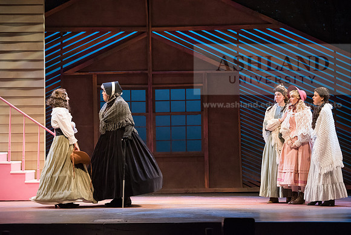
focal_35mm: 112
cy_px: 118
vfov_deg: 12.2
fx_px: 1092
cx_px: 176
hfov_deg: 18.3
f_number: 4
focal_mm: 112
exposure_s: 1/320
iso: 5000
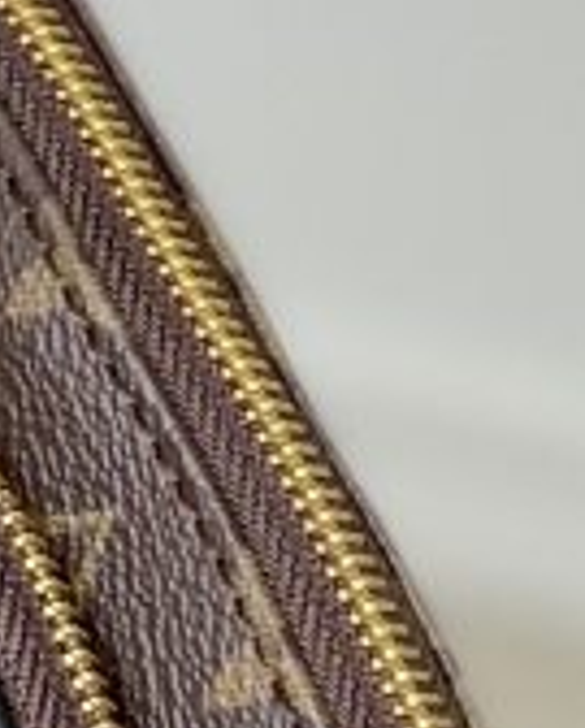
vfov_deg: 4.4
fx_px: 9367
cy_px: 585
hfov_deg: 3.6
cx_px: -169
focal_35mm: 434
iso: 16
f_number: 2.4
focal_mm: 6
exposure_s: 1/122
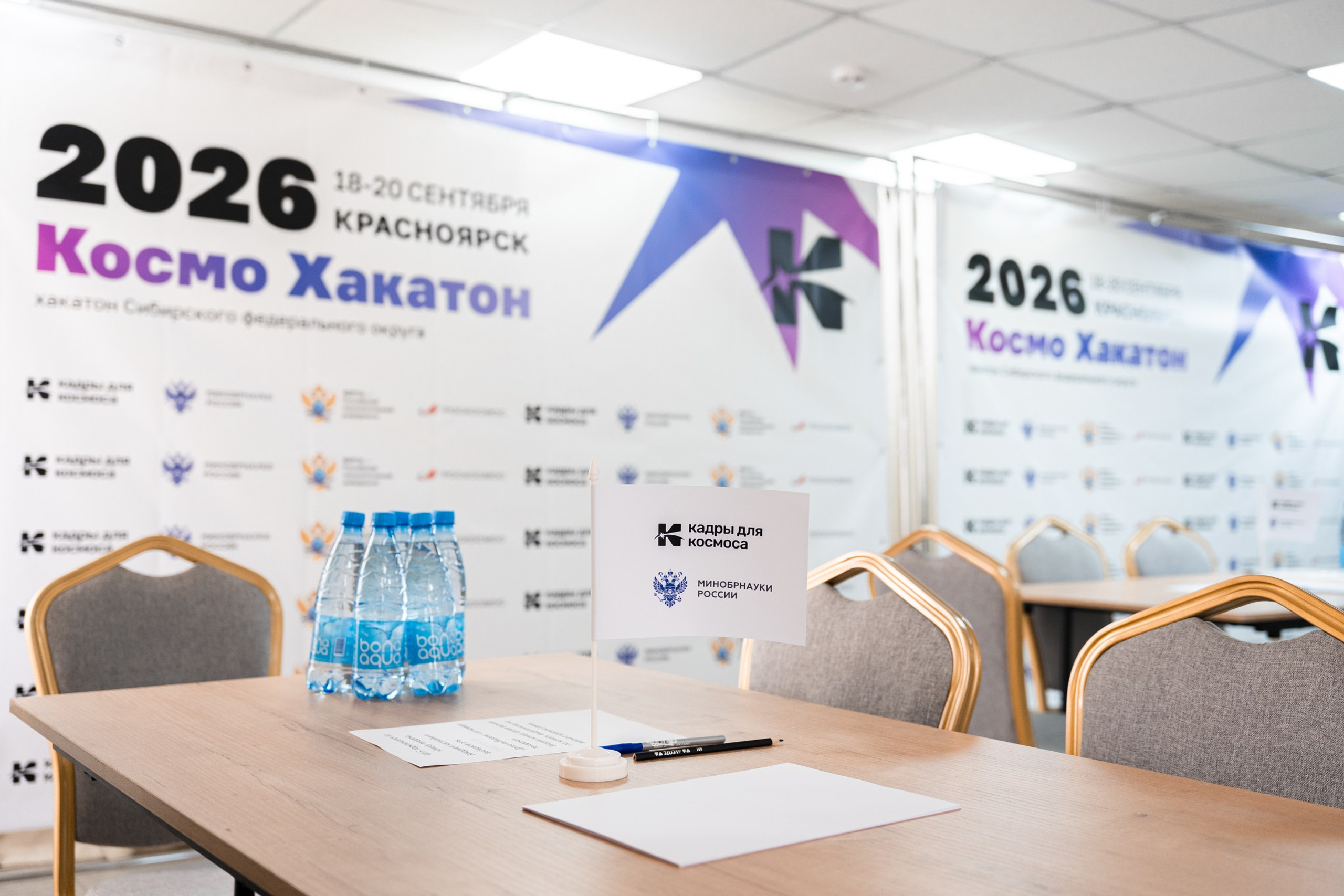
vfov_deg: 36.2
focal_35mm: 37
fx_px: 1373
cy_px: 434
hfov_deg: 52.2
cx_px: 672
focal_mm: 34.8
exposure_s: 1/125
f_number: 2.8
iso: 400
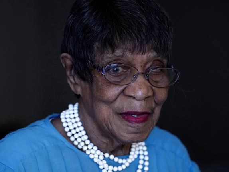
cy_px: 86
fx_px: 986
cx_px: 111
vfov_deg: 10.0
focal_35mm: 149
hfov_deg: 13.2
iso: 2000
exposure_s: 1/60
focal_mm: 137
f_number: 4.5
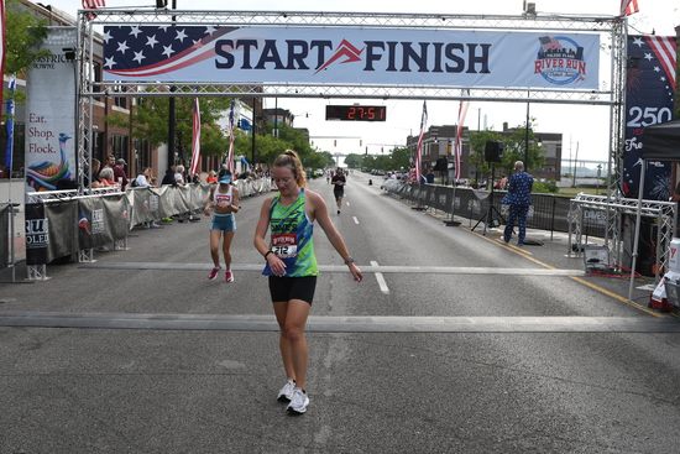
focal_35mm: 36
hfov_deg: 53.1
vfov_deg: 36.9
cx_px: 340
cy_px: 227
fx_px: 680
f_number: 4
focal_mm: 24
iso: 100
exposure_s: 1/250
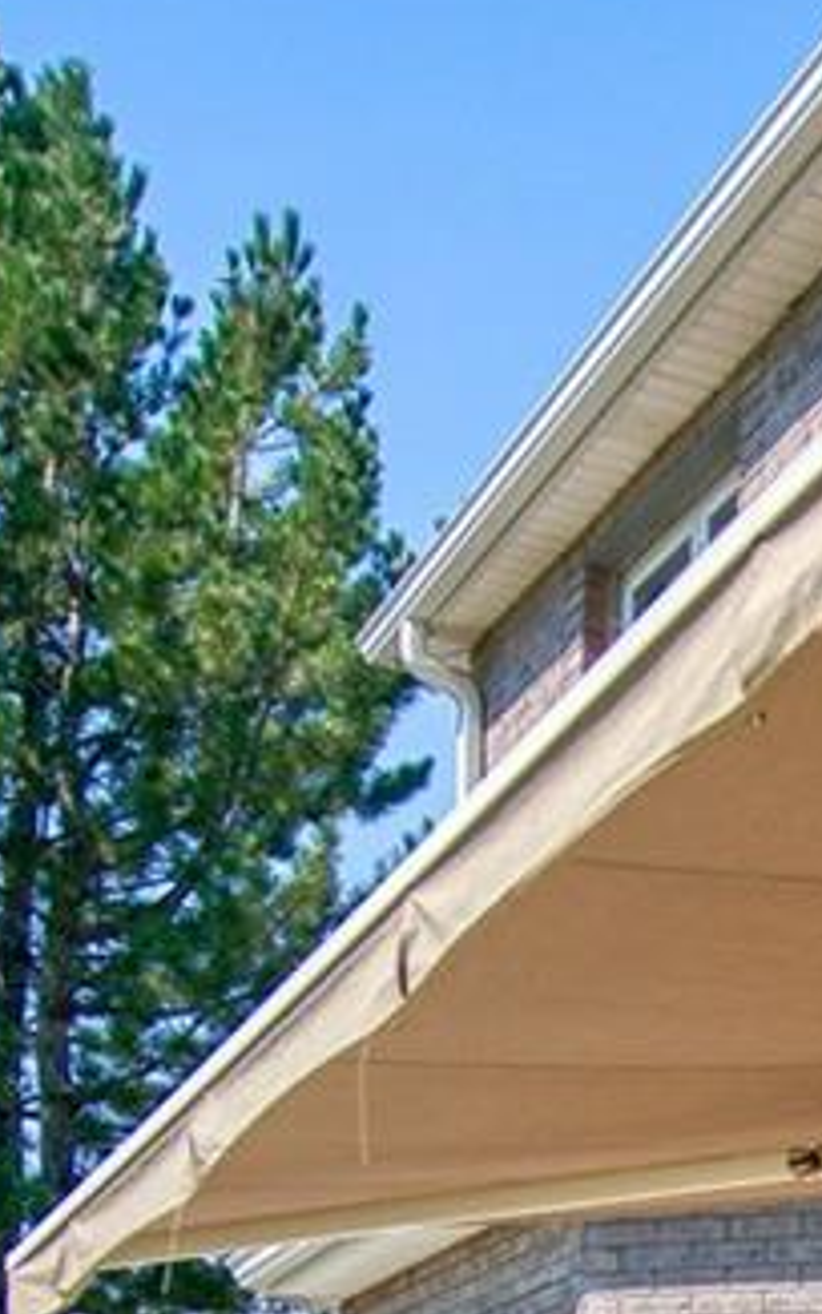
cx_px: 1551
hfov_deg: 14.2
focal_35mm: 80
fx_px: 2865
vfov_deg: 22.4
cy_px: 1830
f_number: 4
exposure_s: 1/3200
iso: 500
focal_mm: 16
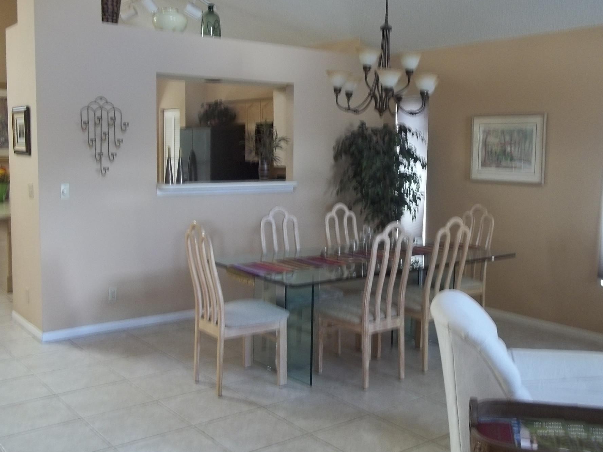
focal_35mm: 37
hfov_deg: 50.1
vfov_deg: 38.7
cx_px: 315
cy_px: 217
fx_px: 644
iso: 160
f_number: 2.9
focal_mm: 5.7
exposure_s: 1/15
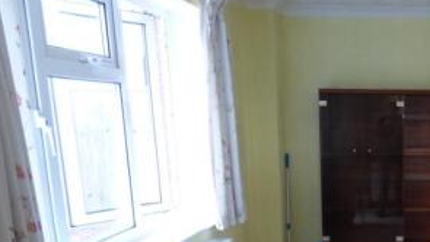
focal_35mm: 43
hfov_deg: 42.4
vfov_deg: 26.6
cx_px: 407
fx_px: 490
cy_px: 227
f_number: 2.8
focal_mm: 3.58
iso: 250
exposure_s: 1/60
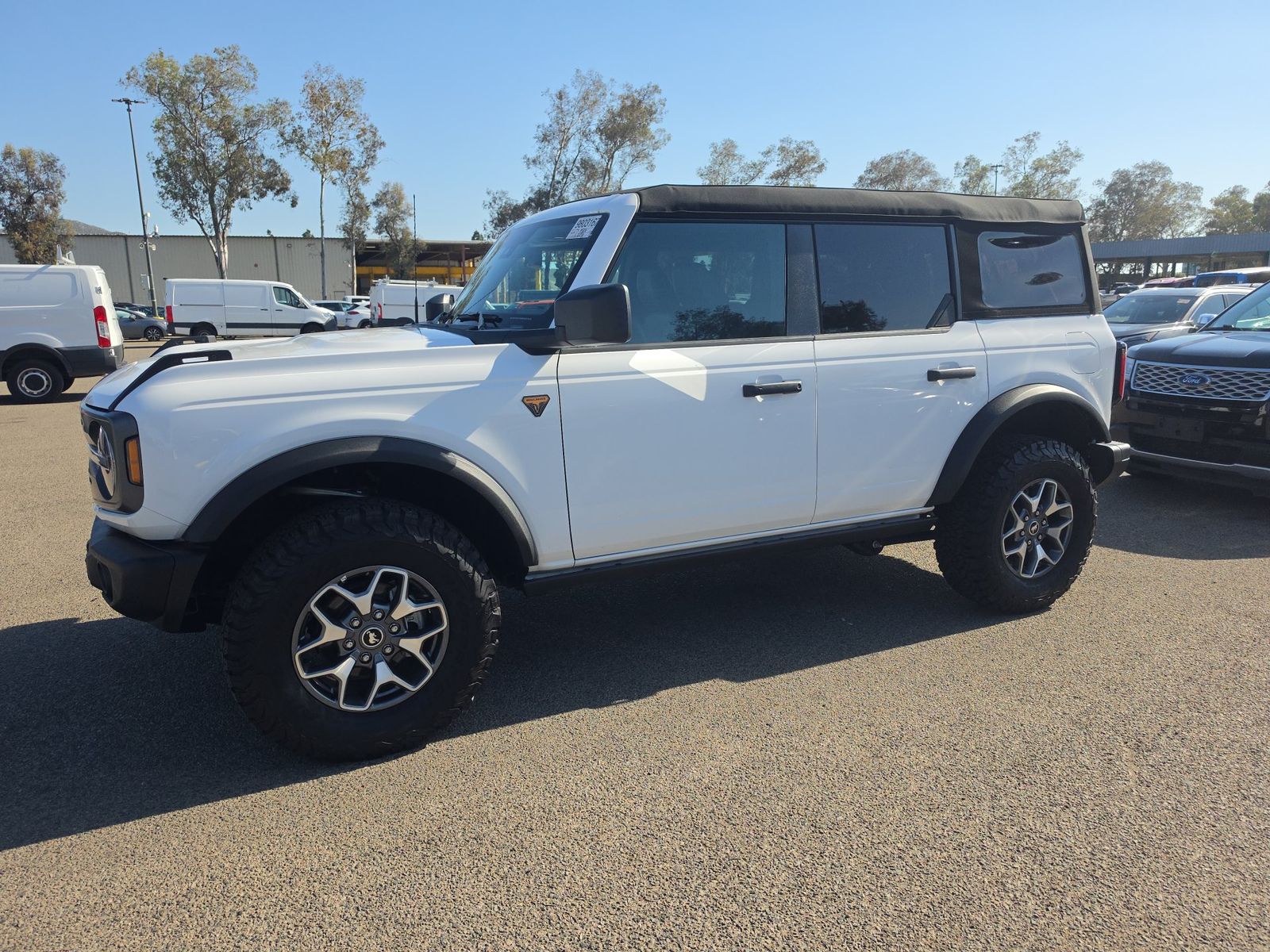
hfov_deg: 73.9
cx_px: 635
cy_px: 476
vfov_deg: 58.9
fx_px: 844
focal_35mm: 23
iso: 63
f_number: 1.4
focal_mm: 6.5
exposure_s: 1/5294
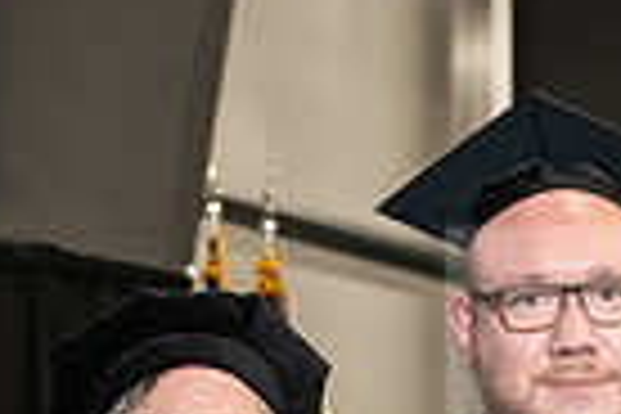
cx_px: 310
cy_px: 772
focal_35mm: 236
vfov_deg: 5.7
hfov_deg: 8.7
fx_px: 4071
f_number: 5
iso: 2500
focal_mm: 56
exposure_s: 1/200
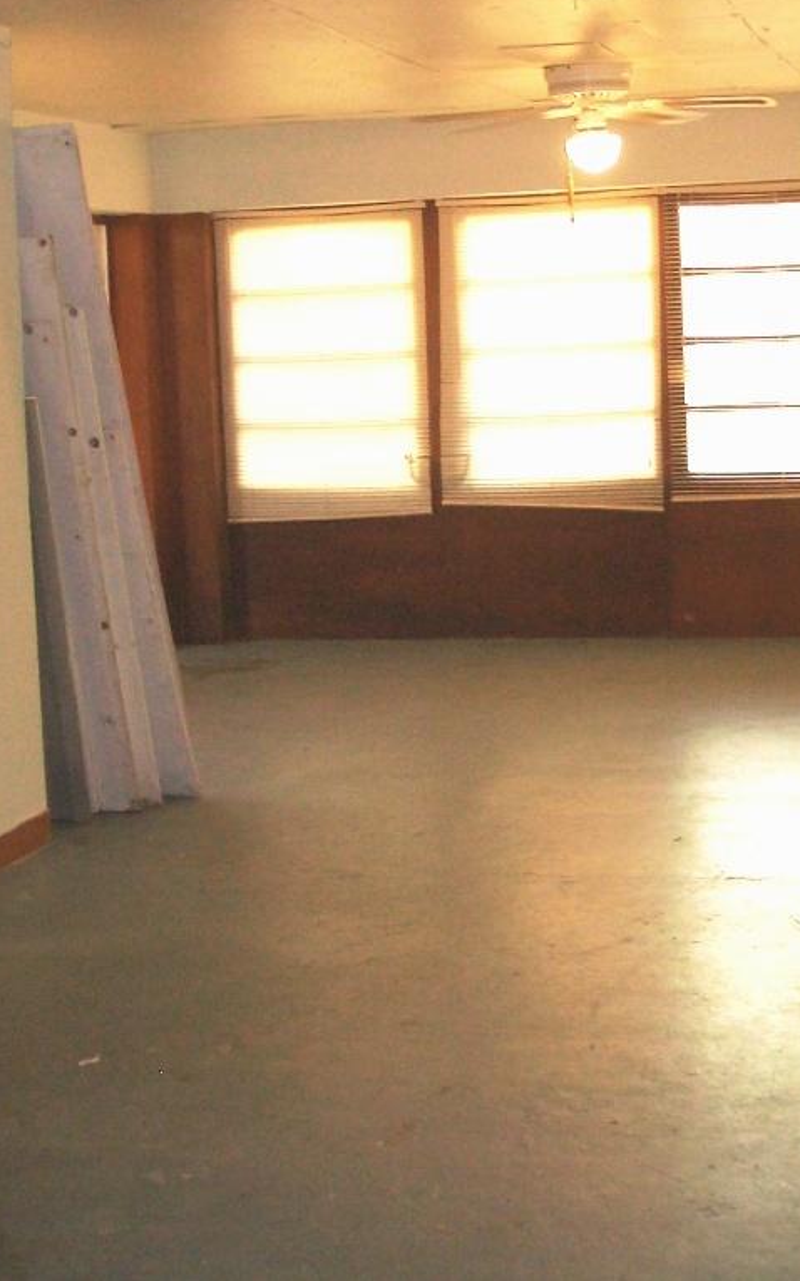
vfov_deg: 40.3
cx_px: 392
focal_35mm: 50
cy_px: 636
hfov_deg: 25.8
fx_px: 1745
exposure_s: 1/60
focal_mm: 5.8
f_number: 2.6
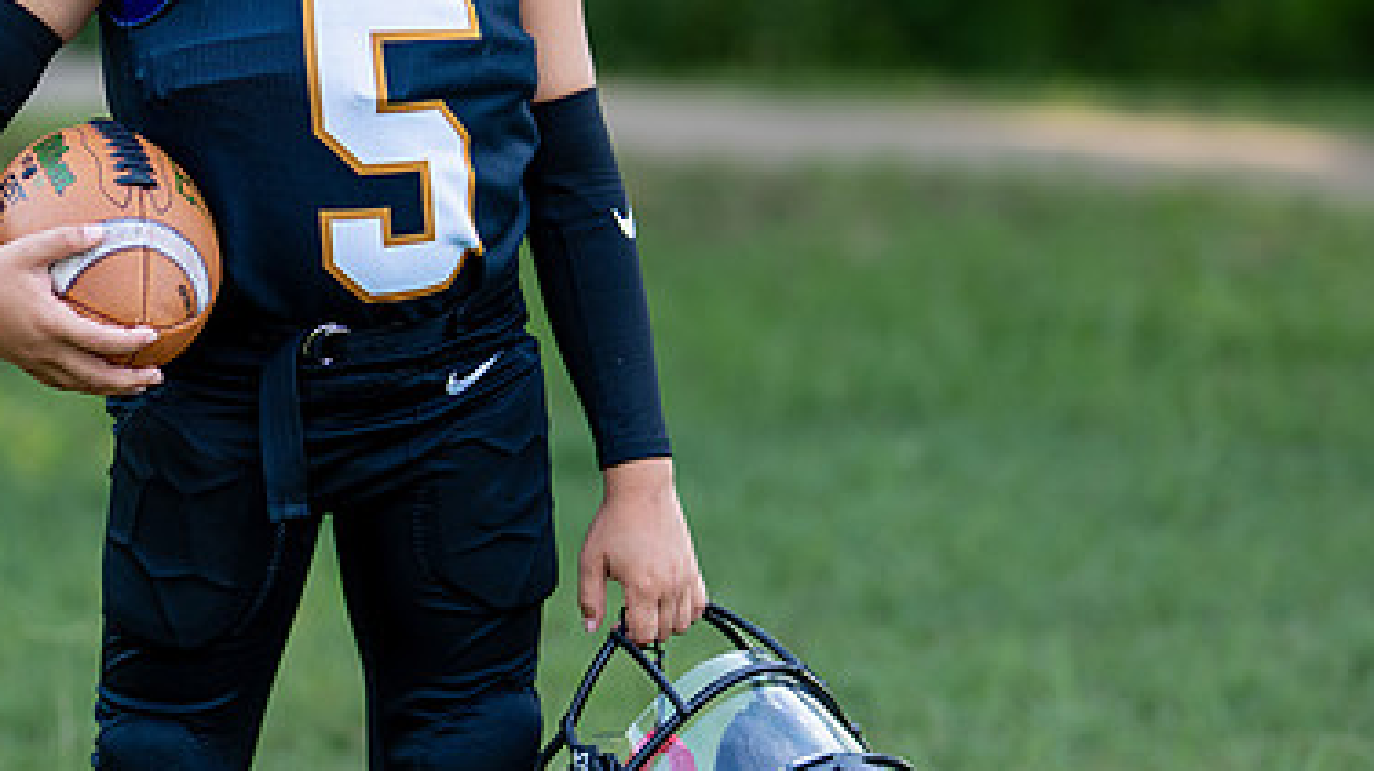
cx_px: 459
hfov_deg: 13.5
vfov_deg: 7.6
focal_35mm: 159
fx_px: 5790
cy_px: 253
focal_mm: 50
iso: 100
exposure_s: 1/1250
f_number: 1.2
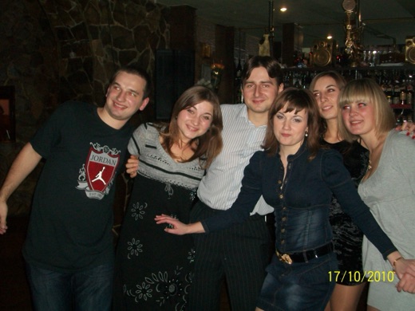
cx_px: 208
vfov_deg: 34.3
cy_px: 156
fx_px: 504
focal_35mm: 42
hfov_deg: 44.8
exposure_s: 1/60
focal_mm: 7.1
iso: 160
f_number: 3.2
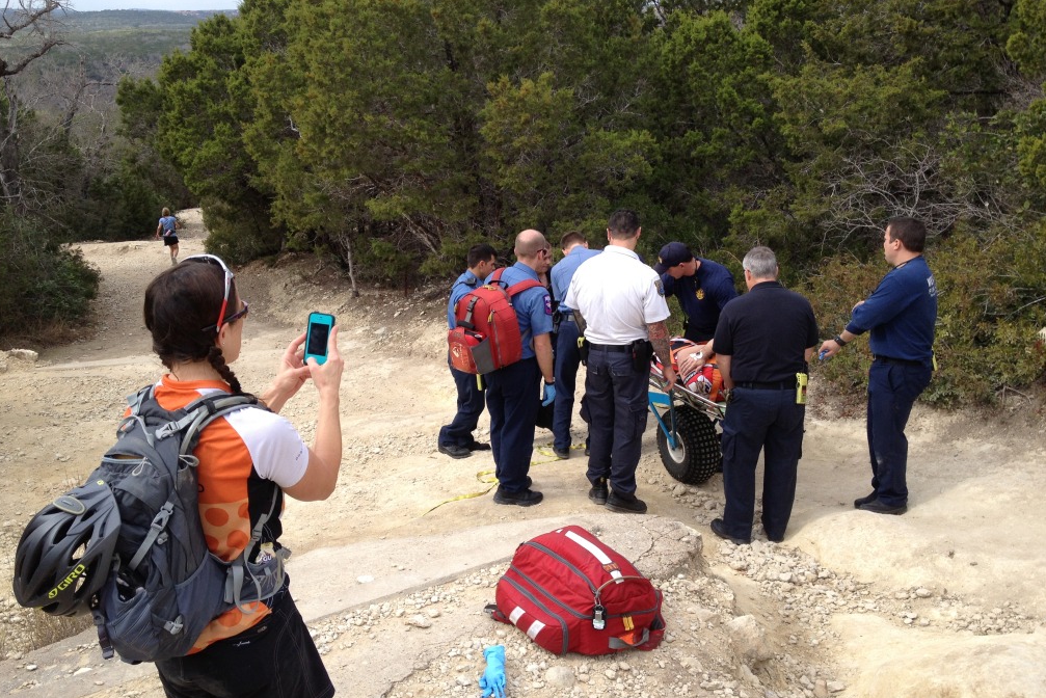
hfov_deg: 51.9
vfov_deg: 36.0
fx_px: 1075
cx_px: 525
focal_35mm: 37
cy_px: 359
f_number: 2.4
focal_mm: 4.28
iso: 50
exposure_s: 1/756
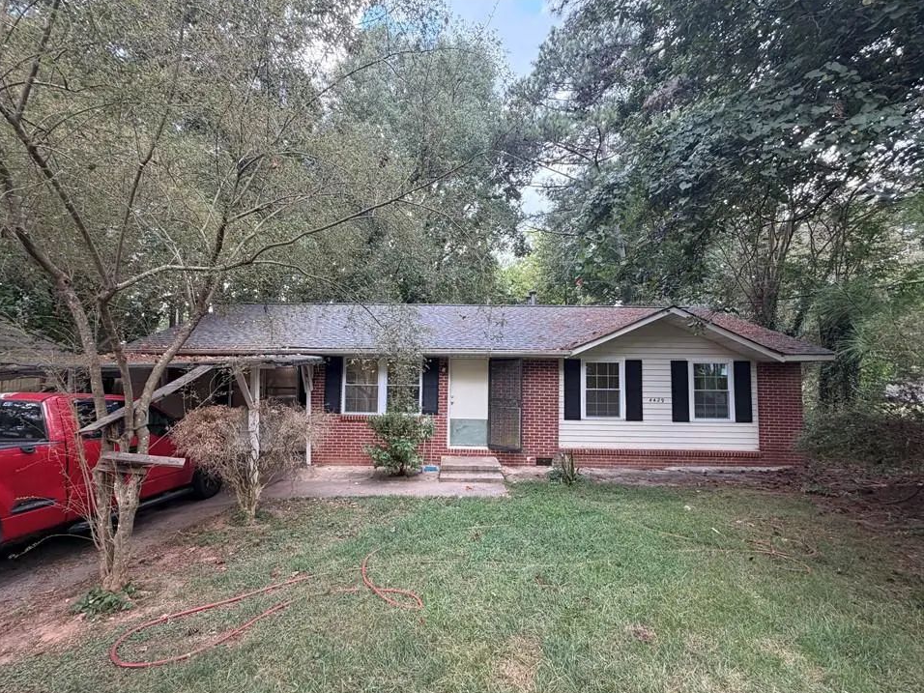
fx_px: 400
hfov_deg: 98.1
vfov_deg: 81.7
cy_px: 366
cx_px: 446
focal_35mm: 15
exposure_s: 1/121
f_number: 2.2
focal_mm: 2.22
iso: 125
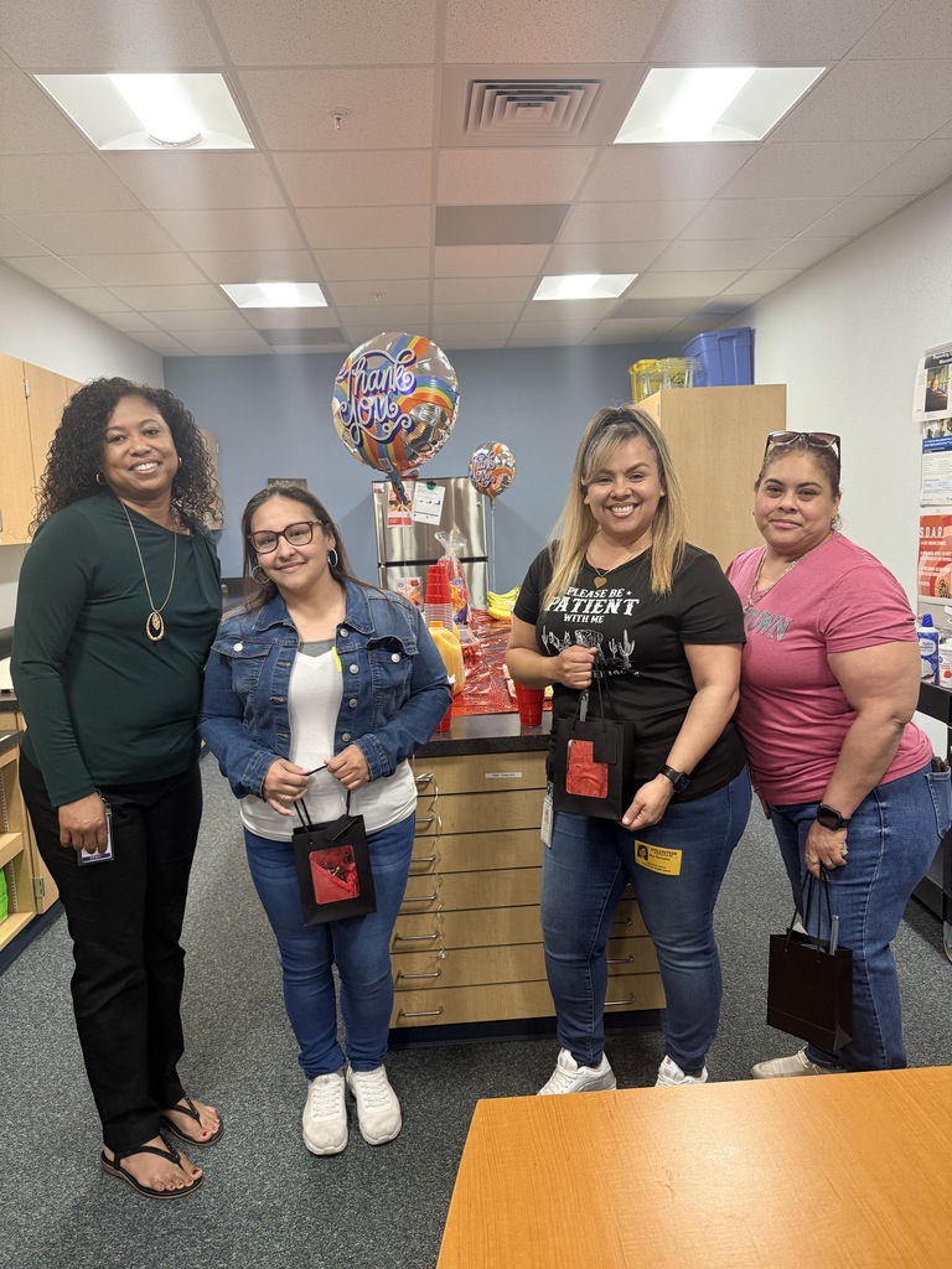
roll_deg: +2.2
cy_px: 634
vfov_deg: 71.6
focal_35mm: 24
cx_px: 476
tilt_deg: -8.0
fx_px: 880
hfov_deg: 56.8
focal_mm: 6.76
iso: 200
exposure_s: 1/87
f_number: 1.78
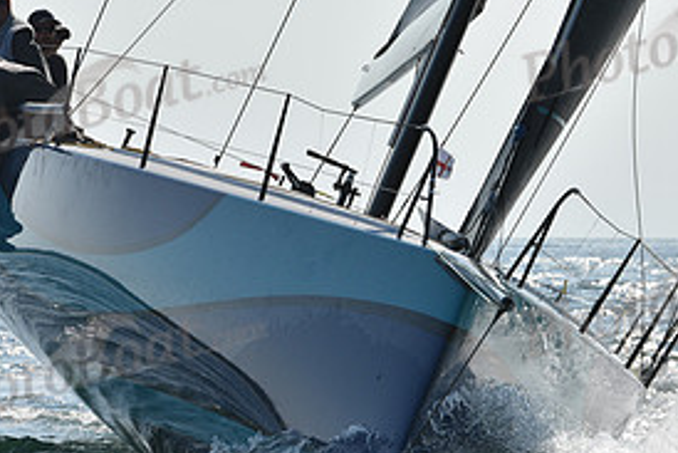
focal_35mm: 424
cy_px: 202
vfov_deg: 3.2
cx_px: 396
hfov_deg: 4.9
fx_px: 7989
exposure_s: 1/1250
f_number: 10
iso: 320
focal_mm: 200
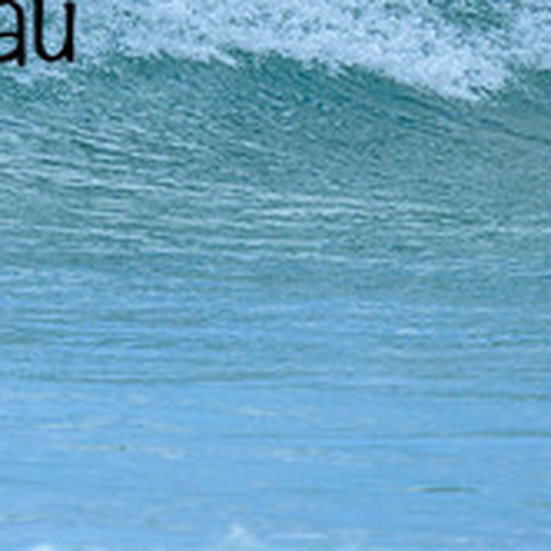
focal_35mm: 3273
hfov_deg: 0.5
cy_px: -90
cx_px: -310
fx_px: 58942
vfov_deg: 0.5
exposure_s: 1/2000
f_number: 6.3
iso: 220
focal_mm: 800
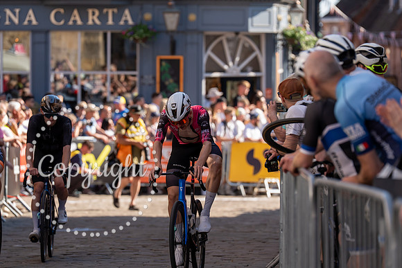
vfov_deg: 7.1
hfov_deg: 10.6
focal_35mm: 194
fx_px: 2167
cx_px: 201
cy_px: 134
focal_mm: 194
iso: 320
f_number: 4
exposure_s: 1/1000
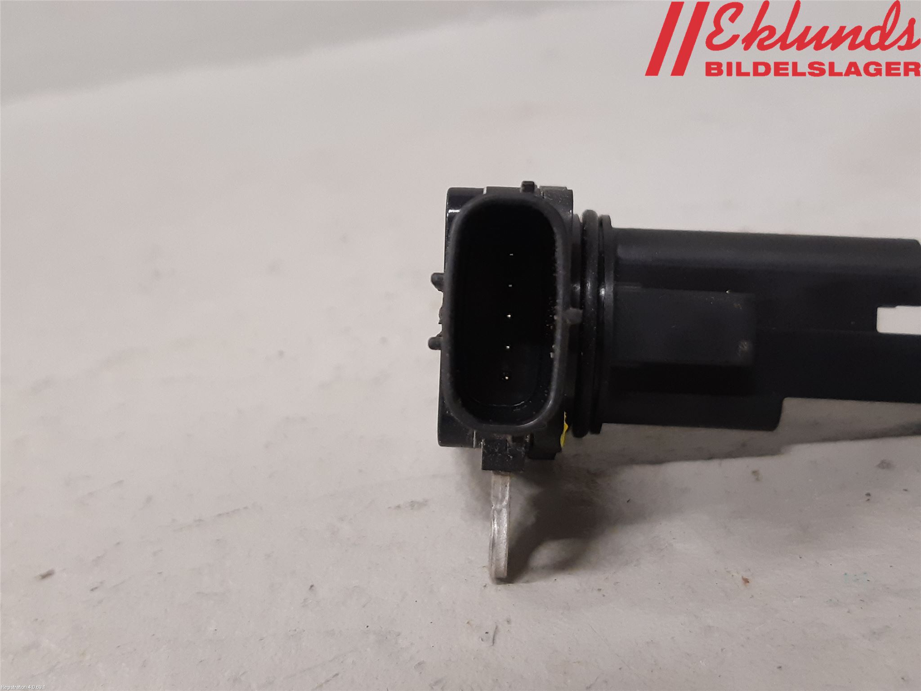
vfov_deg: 53.1
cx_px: 460
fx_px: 692
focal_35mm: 26
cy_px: 346
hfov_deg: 67.3
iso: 250
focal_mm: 3.93
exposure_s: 1/50
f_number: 1.7
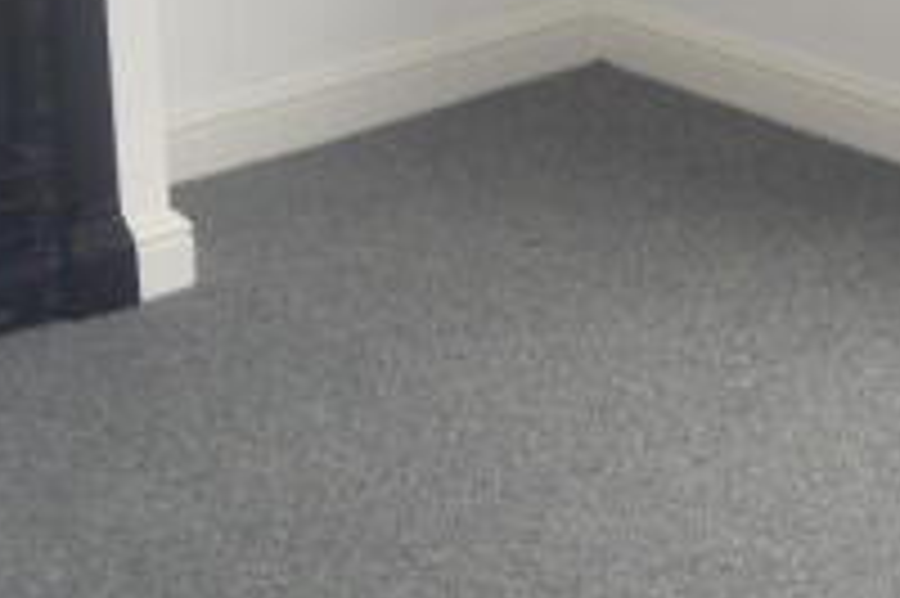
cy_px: 47
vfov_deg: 12.8
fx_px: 2648
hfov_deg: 19.0
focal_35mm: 106
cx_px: 808
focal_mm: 6.3
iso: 100
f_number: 2.8
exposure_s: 1/45
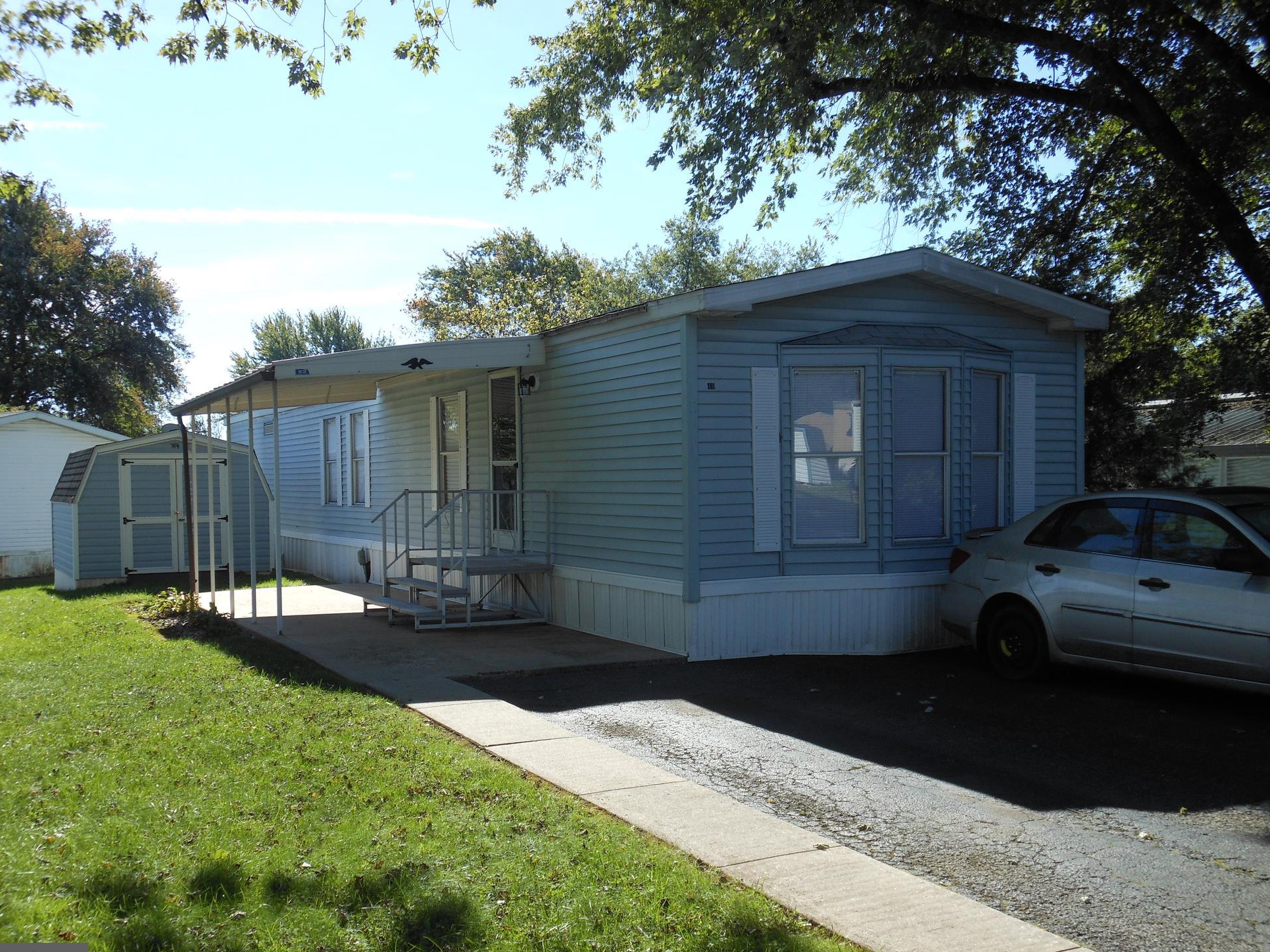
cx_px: 597
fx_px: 1284
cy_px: 492
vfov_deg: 40.7
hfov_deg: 52.6
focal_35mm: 35
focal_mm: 6
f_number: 3.5
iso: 80
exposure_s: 1/500
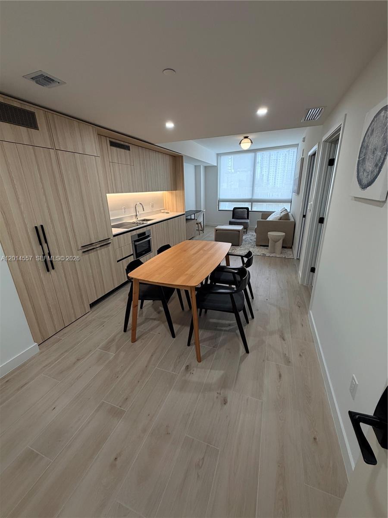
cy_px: 259
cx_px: 194
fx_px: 209
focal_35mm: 14
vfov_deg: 102.1
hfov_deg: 85.7
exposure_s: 1/120
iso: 200
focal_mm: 2.22
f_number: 2.2
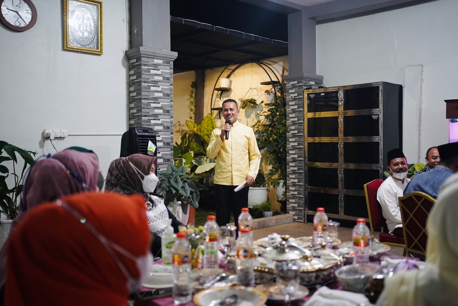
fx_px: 446
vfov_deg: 37.9
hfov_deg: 54.4
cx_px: 229
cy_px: 153
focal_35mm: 35
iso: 1600
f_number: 2.2
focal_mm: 35
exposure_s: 1/100
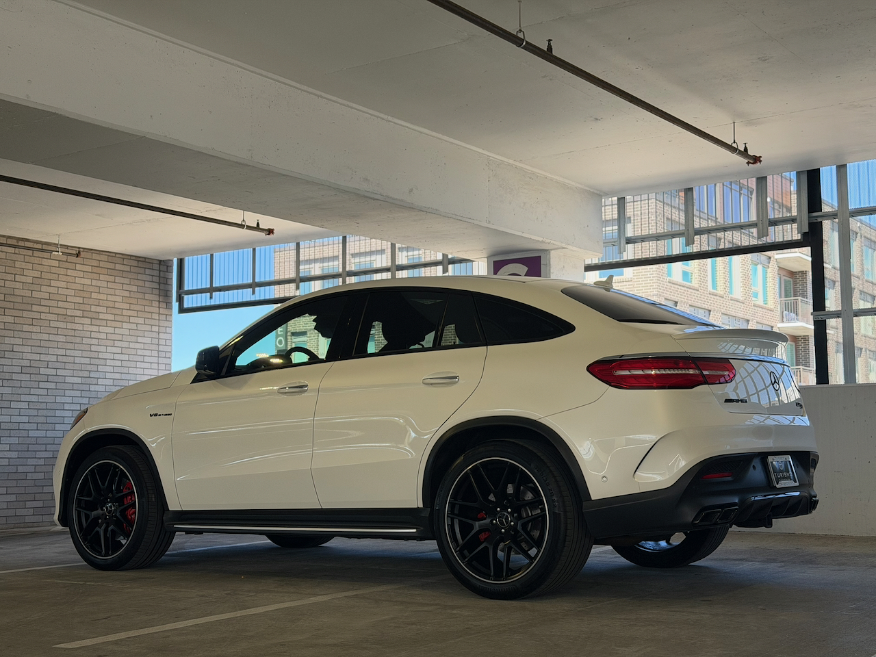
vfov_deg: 30.3
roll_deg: -0.7
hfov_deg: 39.7
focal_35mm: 48
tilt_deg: +4.7
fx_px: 1215
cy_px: 328
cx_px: 438
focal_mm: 6.76
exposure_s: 1/478
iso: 80
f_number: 1.78
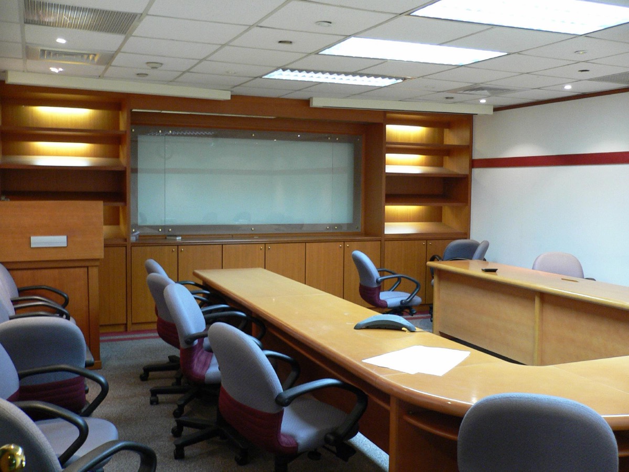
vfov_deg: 40.7
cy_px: 236
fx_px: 636
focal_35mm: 35
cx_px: 314
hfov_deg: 52.6
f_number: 2.8
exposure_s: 1/8
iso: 200
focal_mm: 5.8
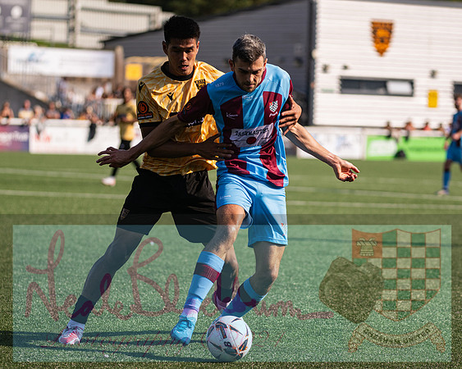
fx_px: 2514
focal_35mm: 184
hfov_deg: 10.5
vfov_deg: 8.4
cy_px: 202
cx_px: 227
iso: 200
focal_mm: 135
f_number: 2.8
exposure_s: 1/4000
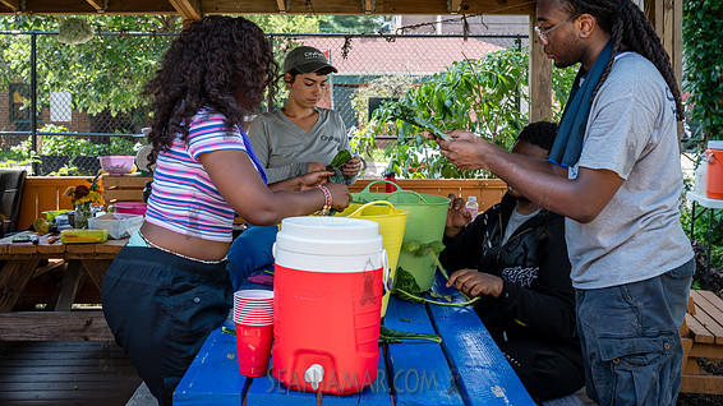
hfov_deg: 44.6
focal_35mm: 46
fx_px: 882
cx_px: 344
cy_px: 150
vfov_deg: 25.9
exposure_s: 1/125
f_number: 5.6
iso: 200
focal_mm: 39
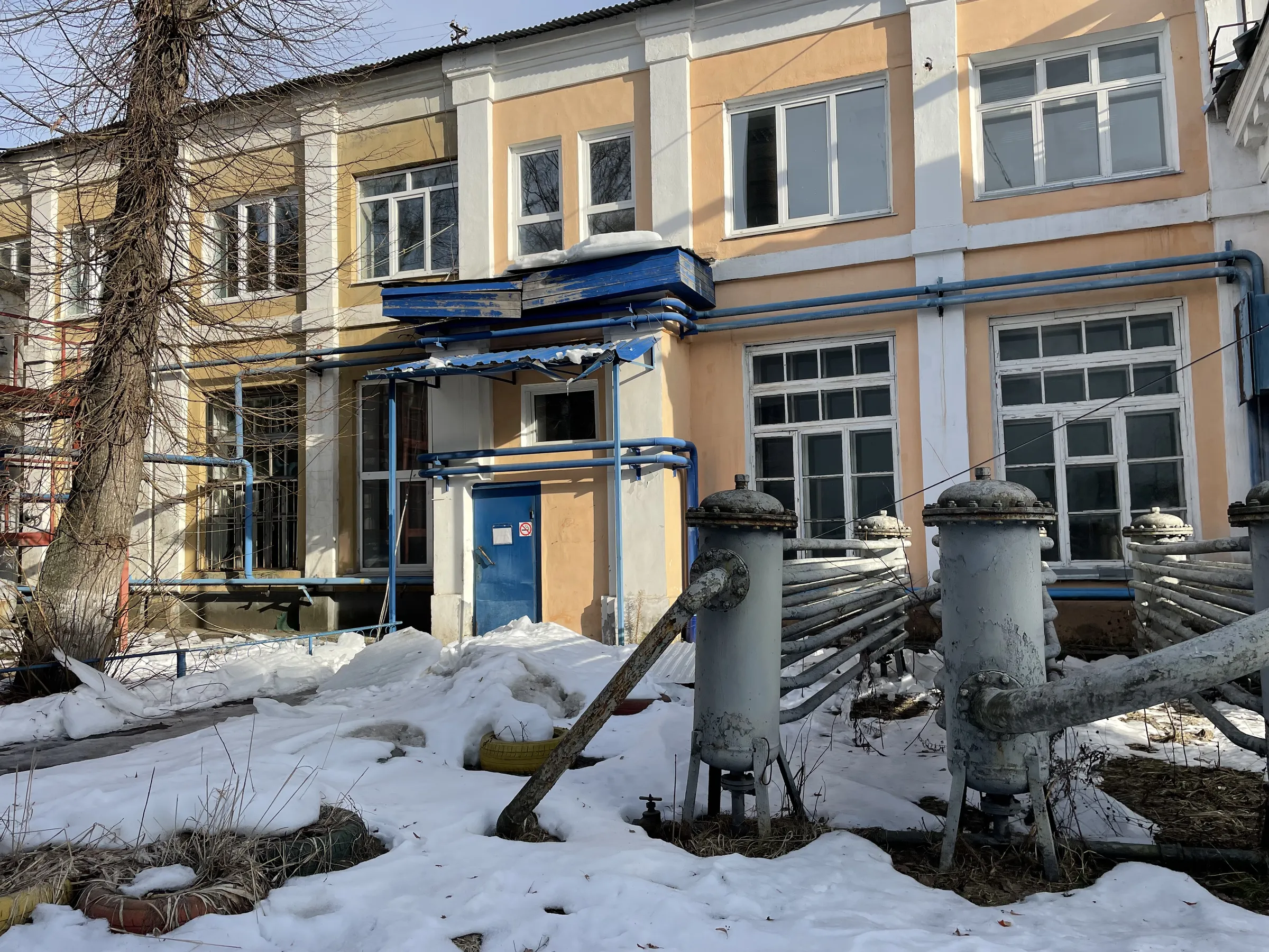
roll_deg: +1.1
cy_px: 476
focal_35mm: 26
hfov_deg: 67.3
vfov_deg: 53.1
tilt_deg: +5.4
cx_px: 634
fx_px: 953
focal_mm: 4.2
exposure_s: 1/1742
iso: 32
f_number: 1.6
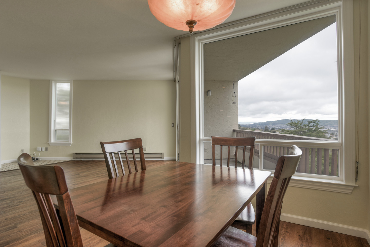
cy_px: 123
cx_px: 191
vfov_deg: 61.9
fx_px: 206
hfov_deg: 84.0
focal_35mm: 20
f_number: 8
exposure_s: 1/15
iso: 100
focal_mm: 19
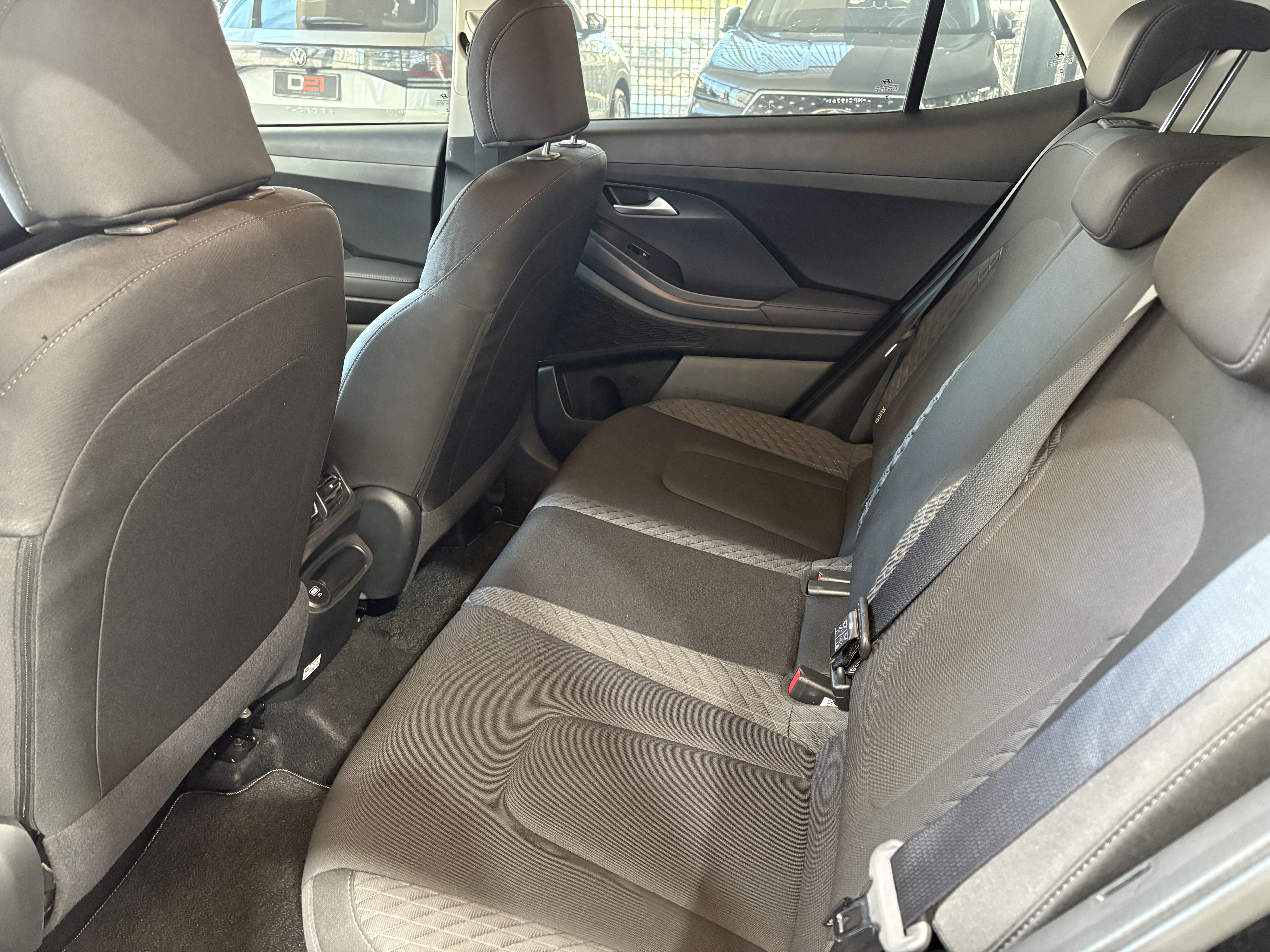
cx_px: 635
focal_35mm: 26
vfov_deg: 53.1
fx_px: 954
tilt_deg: -27.1
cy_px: 476
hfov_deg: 67.3
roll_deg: -0.6
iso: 640
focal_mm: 5.96
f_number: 1.6
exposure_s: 1/37
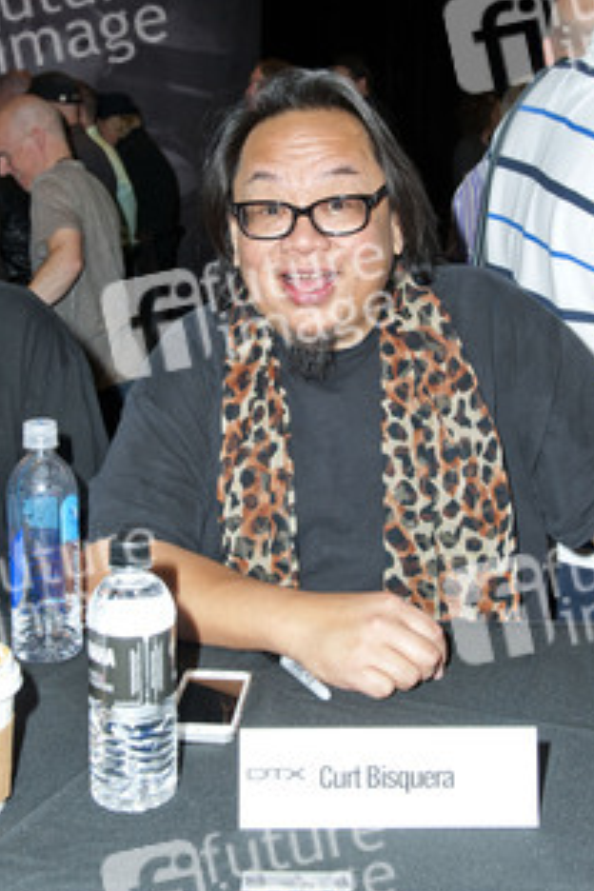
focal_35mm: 41
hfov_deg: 32.6
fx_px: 1015
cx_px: 333
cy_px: 454
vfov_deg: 47.4
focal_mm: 32
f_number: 6.3
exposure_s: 1/320
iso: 500
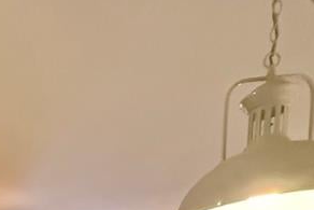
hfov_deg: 29.6
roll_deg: +0.5
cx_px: -113
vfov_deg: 19.0
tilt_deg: -5.0
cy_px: 394
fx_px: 445
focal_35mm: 51
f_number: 2.2
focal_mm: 2.22
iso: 800
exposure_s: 1/60
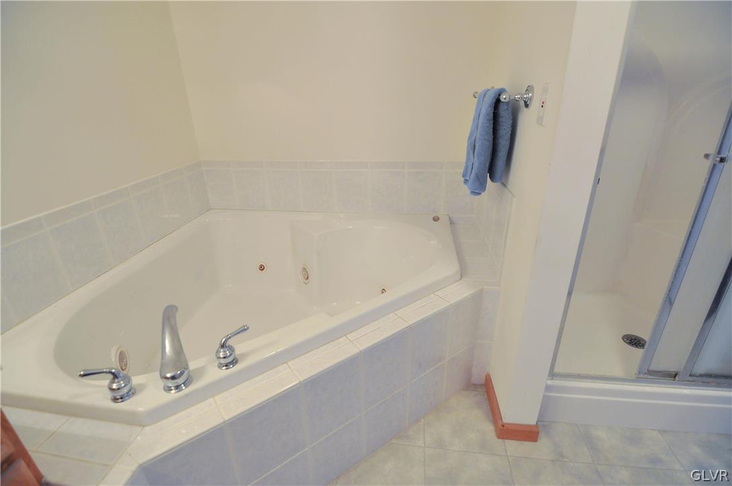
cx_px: 366
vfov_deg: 71.9
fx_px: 335
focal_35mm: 16
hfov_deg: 95.1
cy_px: 243
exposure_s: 1/60
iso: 800
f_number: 4
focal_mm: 11
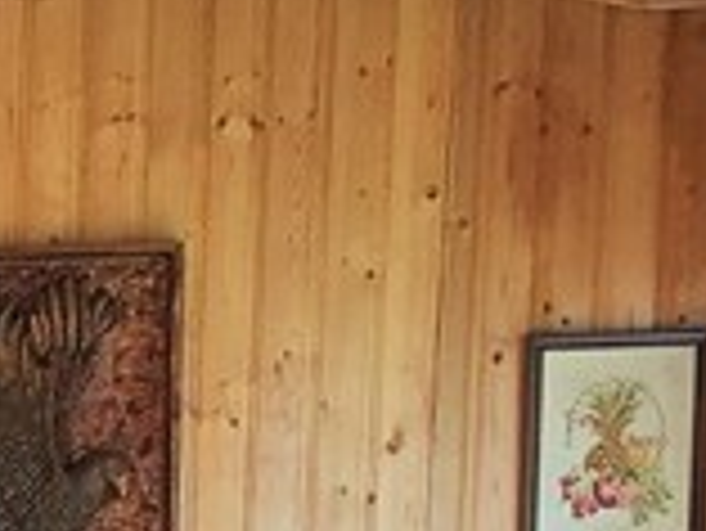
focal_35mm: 189
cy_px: 972
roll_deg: +0.0
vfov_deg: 7.6
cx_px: -760
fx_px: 3858
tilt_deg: -4.8
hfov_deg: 9.7
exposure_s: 1/120
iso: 40
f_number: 2.2
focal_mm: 4.15
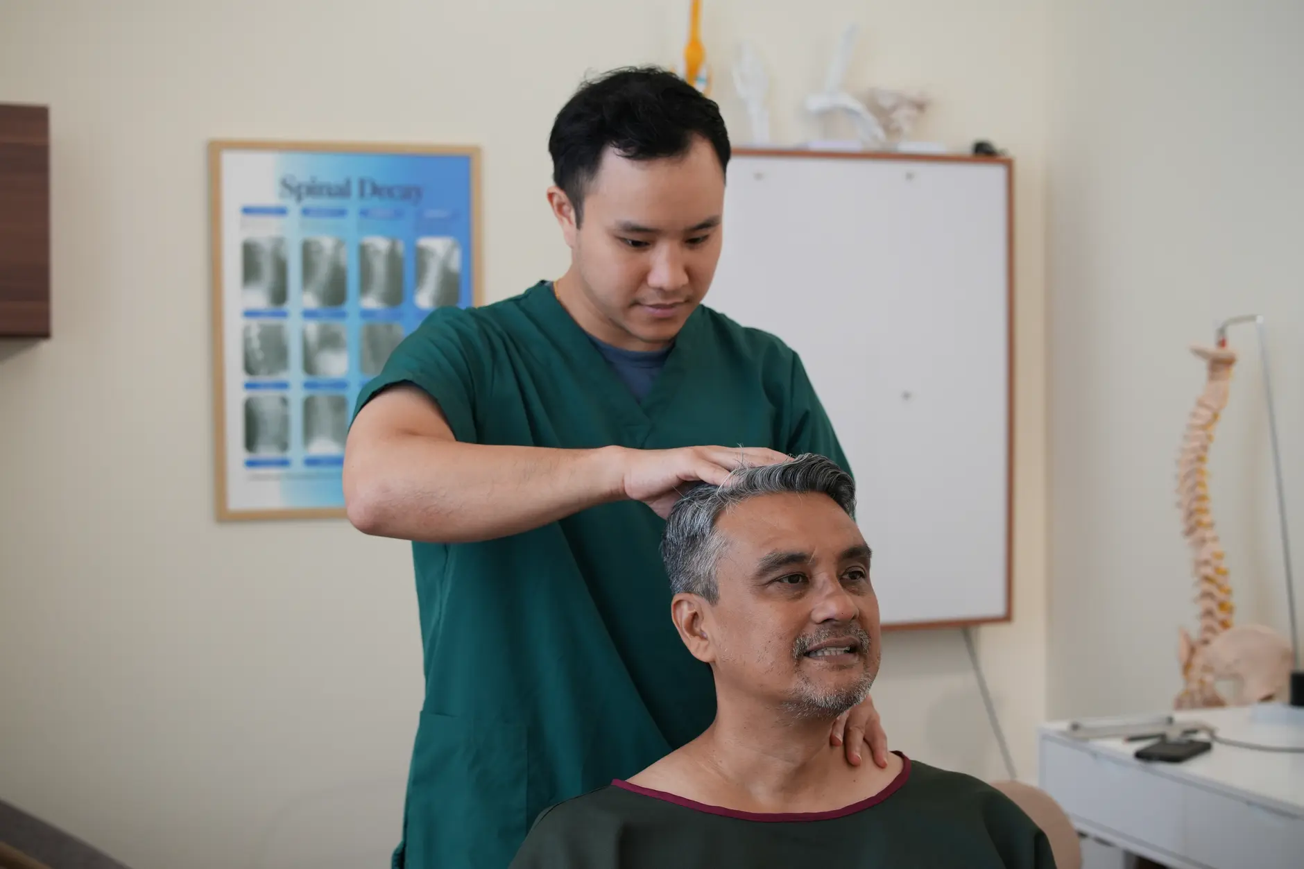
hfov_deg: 37.9
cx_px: 652
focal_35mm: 52
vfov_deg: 25.7
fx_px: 1901
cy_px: 434
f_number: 2.8
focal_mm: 35
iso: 250
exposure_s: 1/160
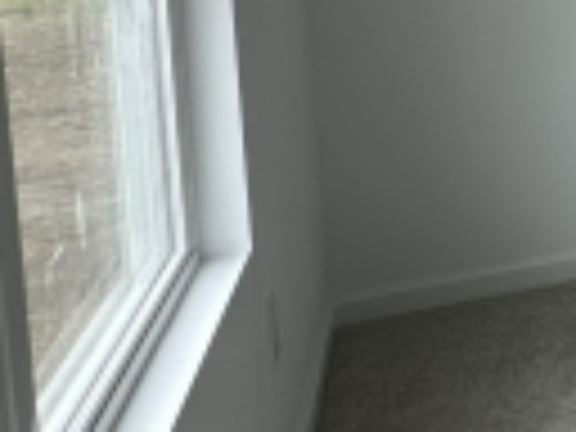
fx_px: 1215
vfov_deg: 18.8
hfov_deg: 17.5
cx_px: 1195
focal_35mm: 73
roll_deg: +0.3
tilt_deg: -5.3
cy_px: -126
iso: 50
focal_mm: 2.22
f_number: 2.2
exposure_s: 1/99
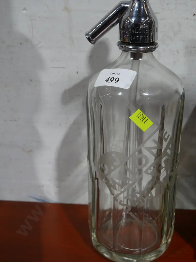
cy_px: 131
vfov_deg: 39.7
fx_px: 362
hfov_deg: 30.3
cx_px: 98
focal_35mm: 48
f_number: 5.2
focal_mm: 24
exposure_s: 1/60
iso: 500
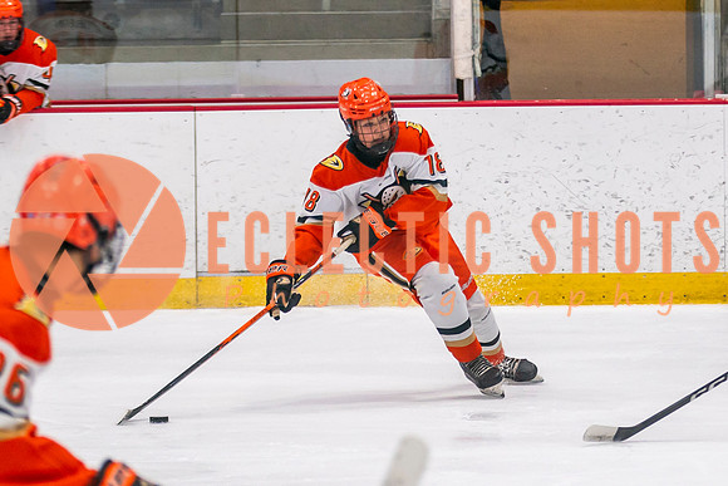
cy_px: 355
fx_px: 5668
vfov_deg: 4.9
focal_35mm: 280
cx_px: 443
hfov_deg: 7.3
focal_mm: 110
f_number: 2.8
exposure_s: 1/640
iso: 640
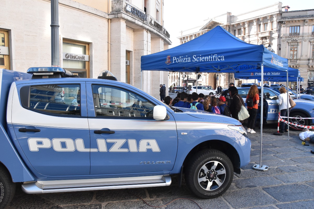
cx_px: 157
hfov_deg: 67.4
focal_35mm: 27
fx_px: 235
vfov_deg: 47.9
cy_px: 104
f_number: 10
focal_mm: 18
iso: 1250
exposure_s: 1/400
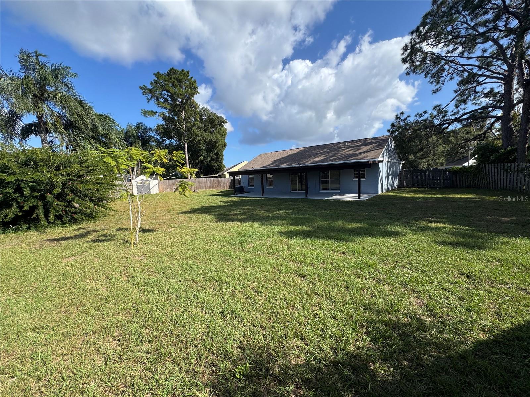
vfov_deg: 85.7
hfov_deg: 102.1
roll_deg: +2.7
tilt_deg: -6.9
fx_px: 214
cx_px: 265
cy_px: 198
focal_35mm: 14
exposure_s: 1/1277
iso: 50
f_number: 2.2
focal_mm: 2.22
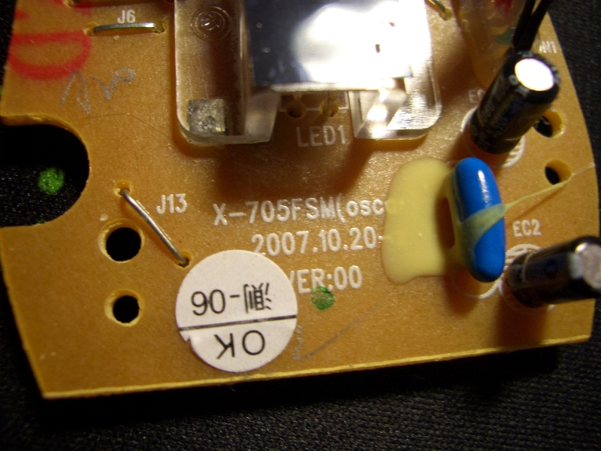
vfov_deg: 40.7
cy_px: 226
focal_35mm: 35
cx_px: 300
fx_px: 608
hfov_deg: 52.6
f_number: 2.6
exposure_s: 1/25
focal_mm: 5.8
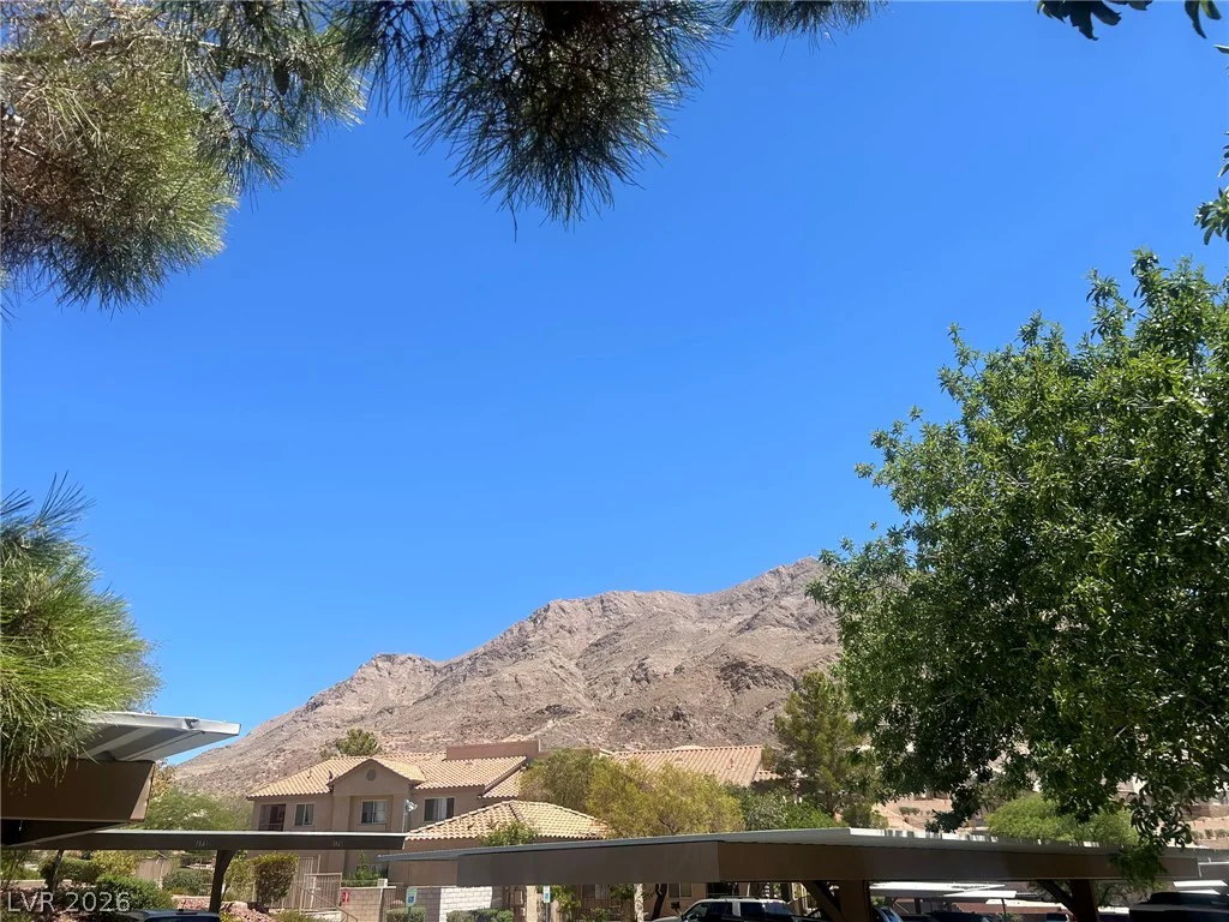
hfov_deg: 67.3
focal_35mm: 26
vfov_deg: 53.1
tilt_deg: +21.7
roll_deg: +2.0
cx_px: 614
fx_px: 923
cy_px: 461
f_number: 1.5
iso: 50
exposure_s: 1/3460
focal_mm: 5.7
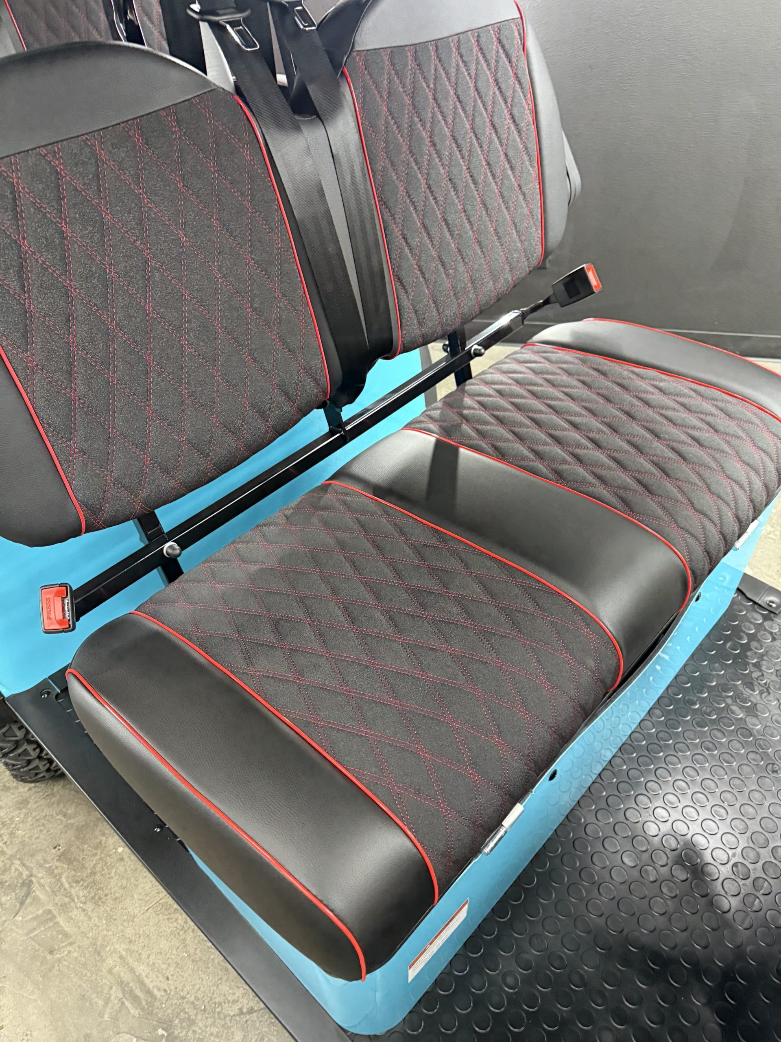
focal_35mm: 24
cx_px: 390
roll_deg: +7.2
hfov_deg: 56.8
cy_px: 521
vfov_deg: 71.6
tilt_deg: -42.0
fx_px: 722
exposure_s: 1/40
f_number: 1.78
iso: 640
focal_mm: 6.76
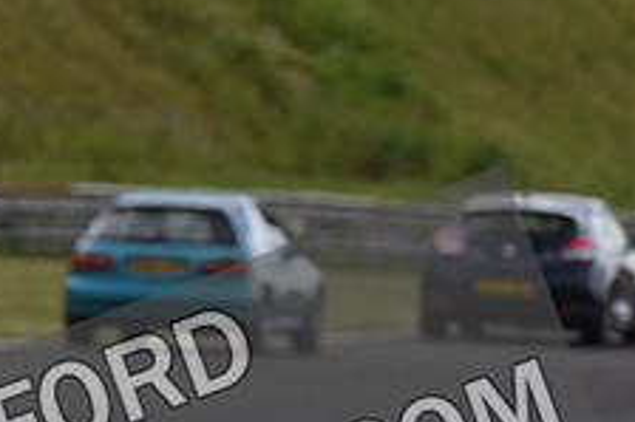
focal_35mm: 907
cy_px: 503
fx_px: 15986
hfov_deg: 2.3
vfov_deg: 1.5
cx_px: 31
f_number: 7.1
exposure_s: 1/1000
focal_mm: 350
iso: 1600
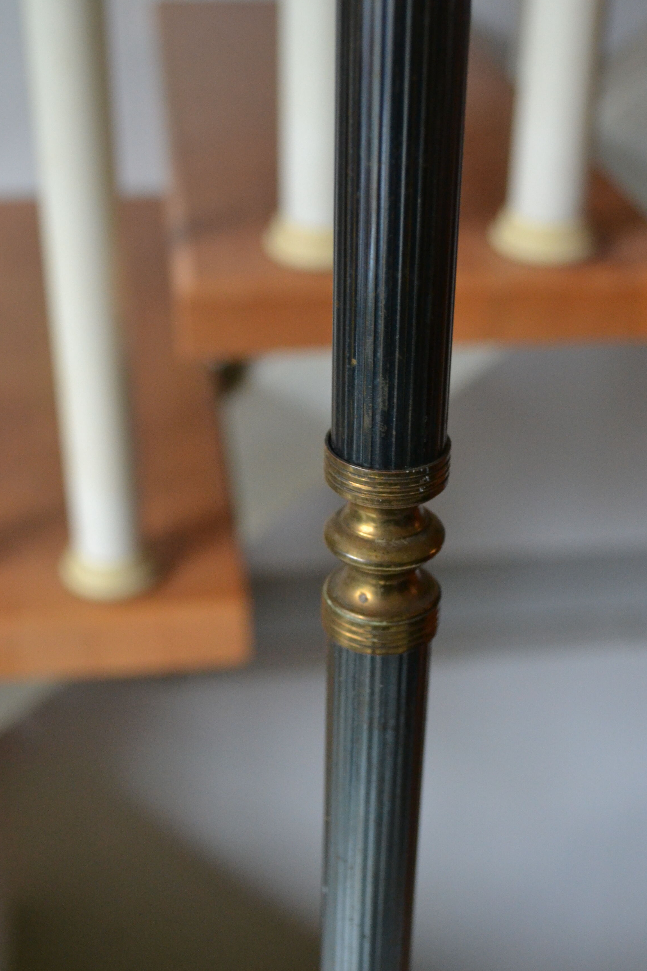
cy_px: 523
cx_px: 388
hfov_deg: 25.9
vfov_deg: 38.2
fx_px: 1402
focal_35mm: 52
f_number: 4.2
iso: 1600
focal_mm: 26
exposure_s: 1/80
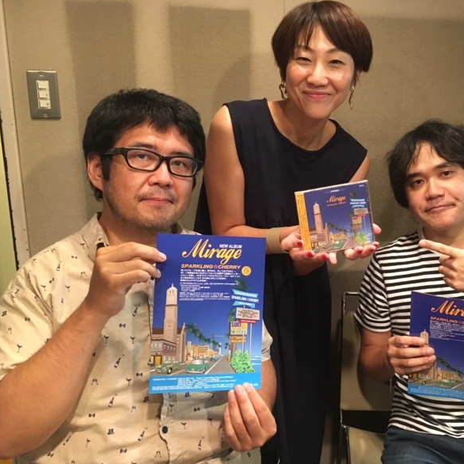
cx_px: 306
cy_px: 231
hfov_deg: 46.5
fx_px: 531
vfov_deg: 47.2
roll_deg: -1.6
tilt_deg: -15.0
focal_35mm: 35
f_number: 2.2
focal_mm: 4.15
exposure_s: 1/15
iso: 200
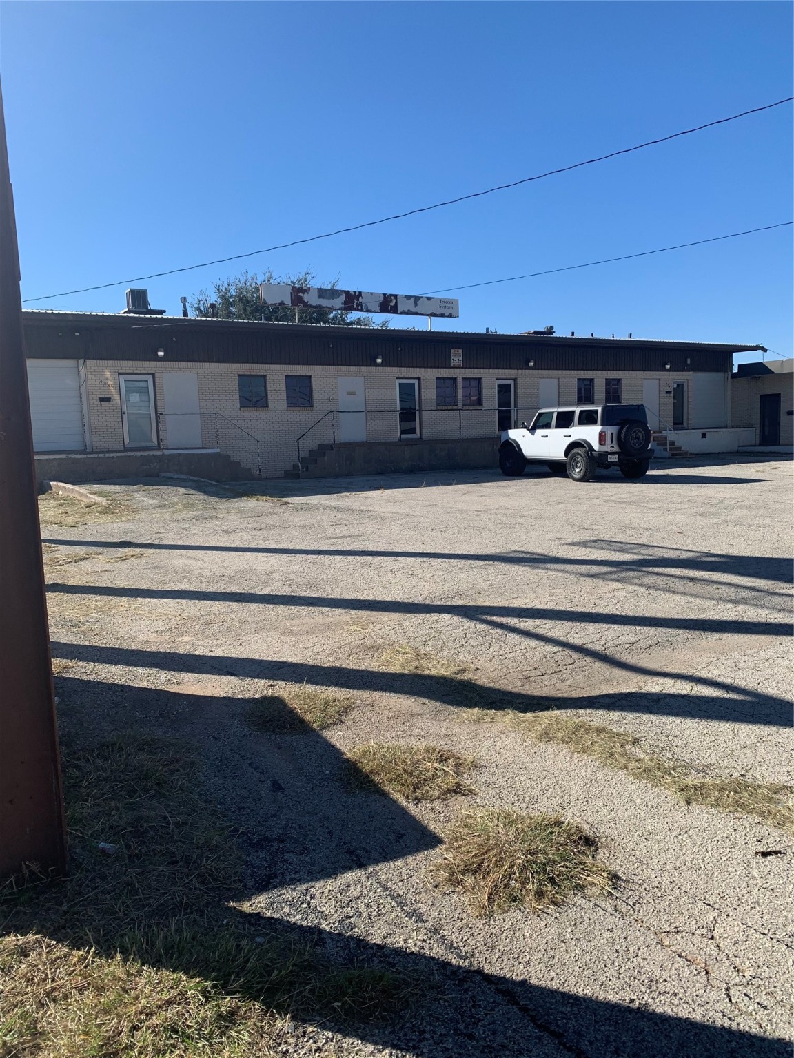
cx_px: 397
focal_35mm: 26
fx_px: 795
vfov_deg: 67.3
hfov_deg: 53.1
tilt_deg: -5.0
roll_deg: +1.1
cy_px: 529
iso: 25
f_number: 1.8
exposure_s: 1/2364
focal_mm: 4.25
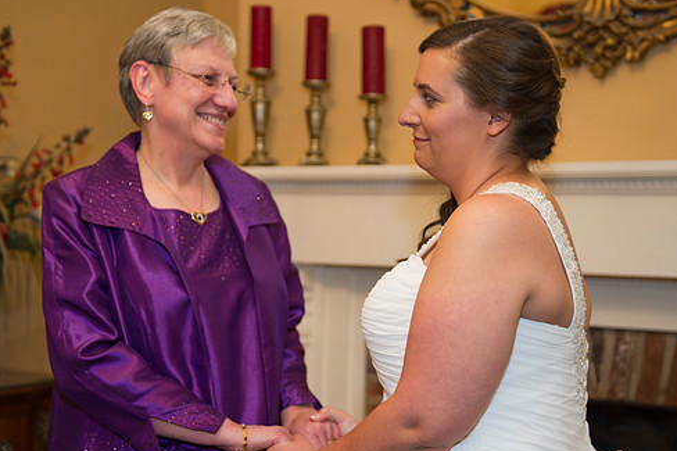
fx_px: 1071
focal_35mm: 57
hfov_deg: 35.1
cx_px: 334
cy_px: 248
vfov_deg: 23.8
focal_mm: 48
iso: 800
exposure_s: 1/50
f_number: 3.2
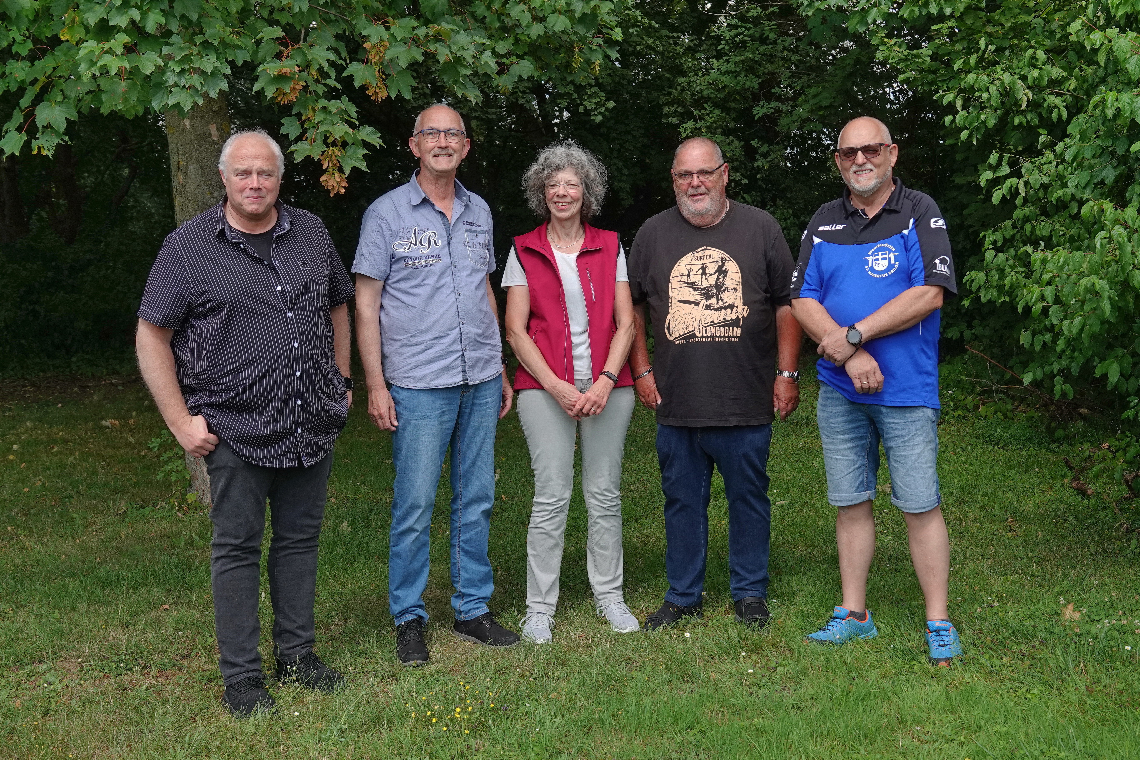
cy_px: 380
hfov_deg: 42.7
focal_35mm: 46
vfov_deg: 29.2
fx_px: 1457
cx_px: 570
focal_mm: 16.92
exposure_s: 1/500
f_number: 3.2
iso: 100
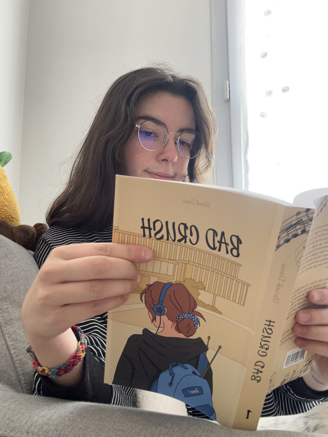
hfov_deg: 46.8
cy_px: 218
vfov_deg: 60.0
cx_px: 164
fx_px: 379
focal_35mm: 30
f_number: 1.9
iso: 100
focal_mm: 2.69
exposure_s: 1/60
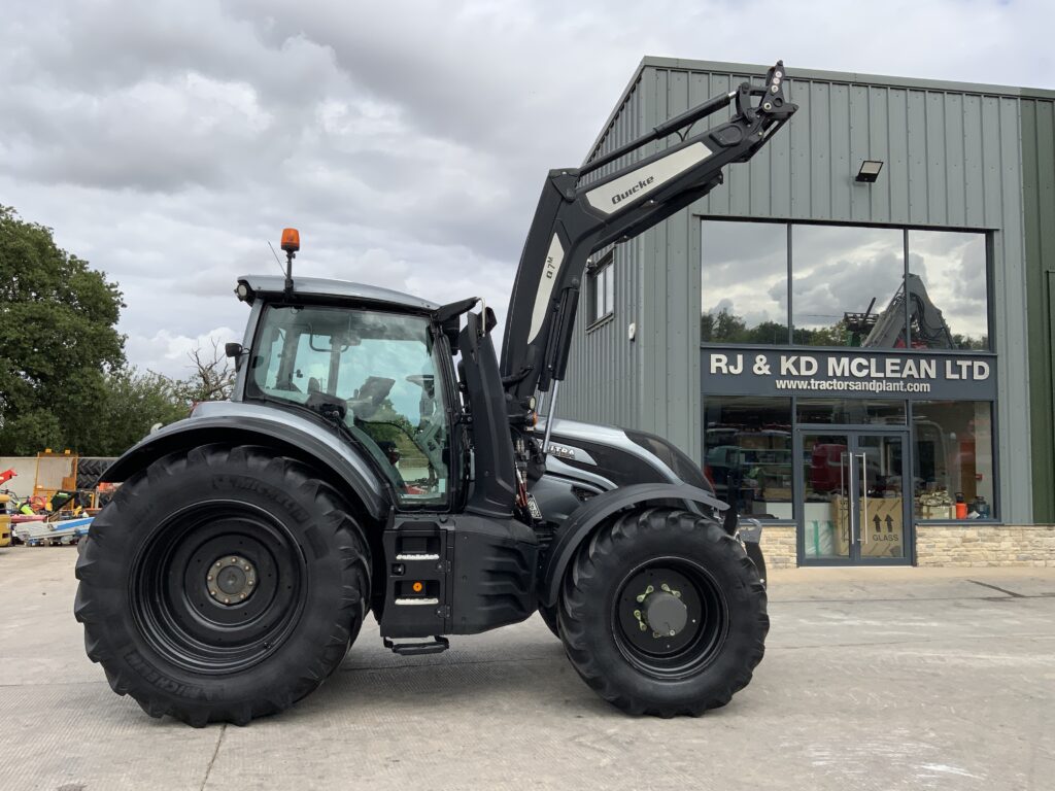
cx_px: 528
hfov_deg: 61.7
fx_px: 884
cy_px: 396
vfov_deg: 48.2
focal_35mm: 29
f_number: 1.8
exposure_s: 1/2058
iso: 16
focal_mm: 3
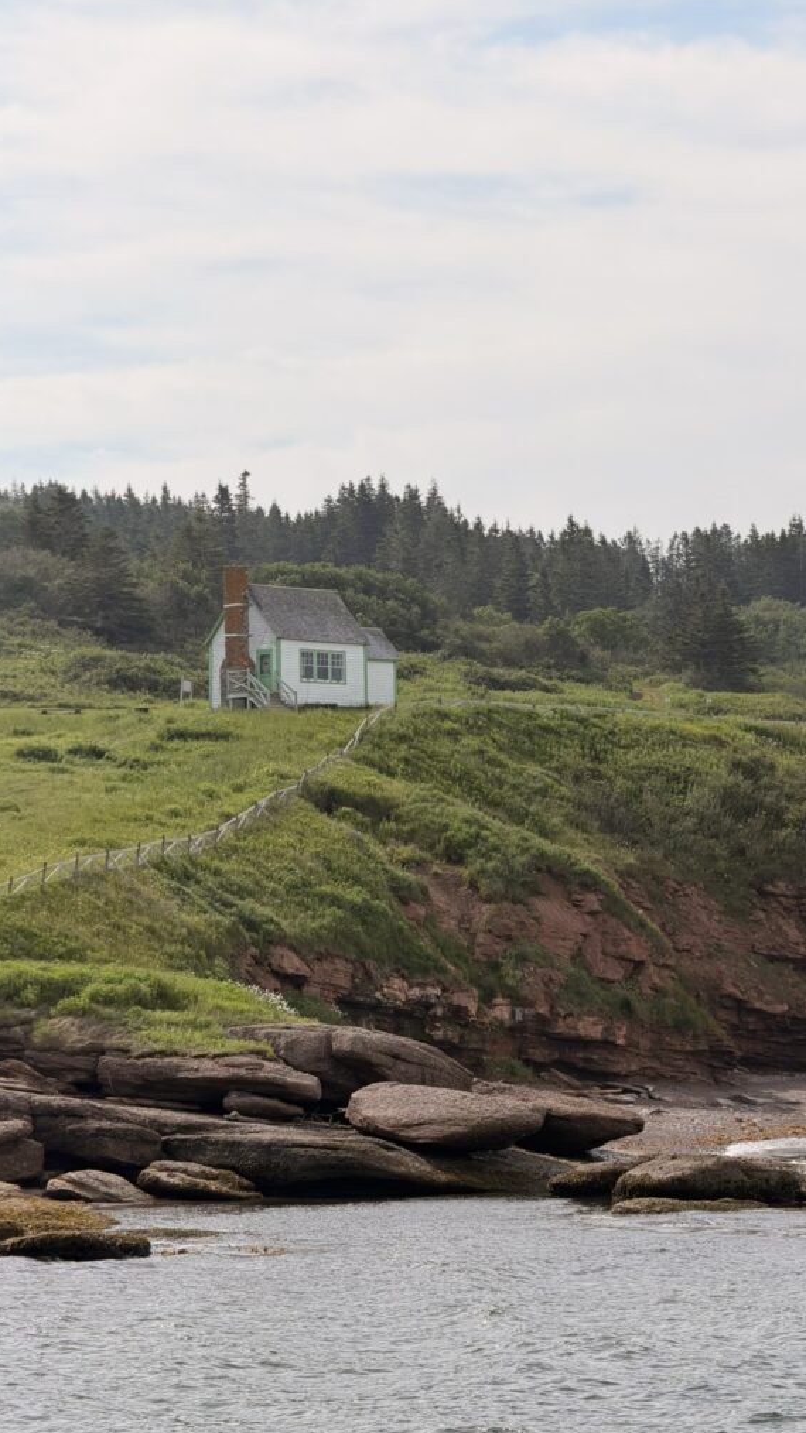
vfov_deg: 19.5
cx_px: 512
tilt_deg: +2.2
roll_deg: -0.2
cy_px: 718
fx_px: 4181
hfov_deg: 11.0
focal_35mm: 110
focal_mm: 16.89
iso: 20
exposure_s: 1/888
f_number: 2.8
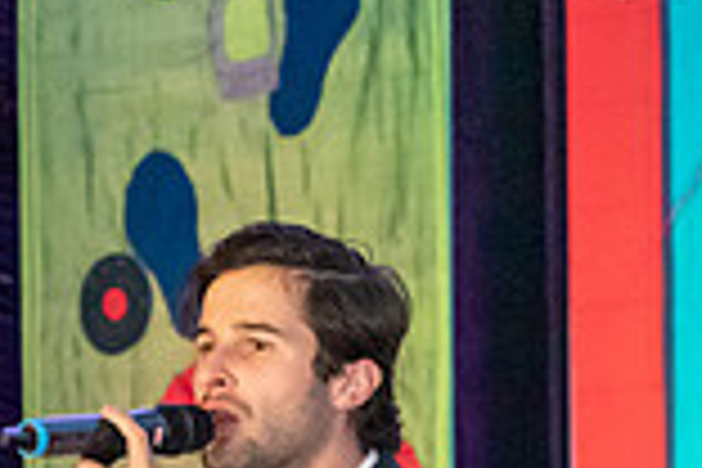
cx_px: -50
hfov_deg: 5.3
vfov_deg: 3.5
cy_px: 844
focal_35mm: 390
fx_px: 7604
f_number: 4.5
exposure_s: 1/60
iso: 6400
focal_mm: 70
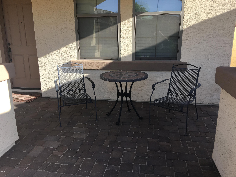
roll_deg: +1.0
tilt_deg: -13.5
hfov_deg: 61.7
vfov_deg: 48.2
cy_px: 88
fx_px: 198
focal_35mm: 29
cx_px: 118
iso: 25
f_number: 2.2
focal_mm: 4.15
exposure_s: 1/503
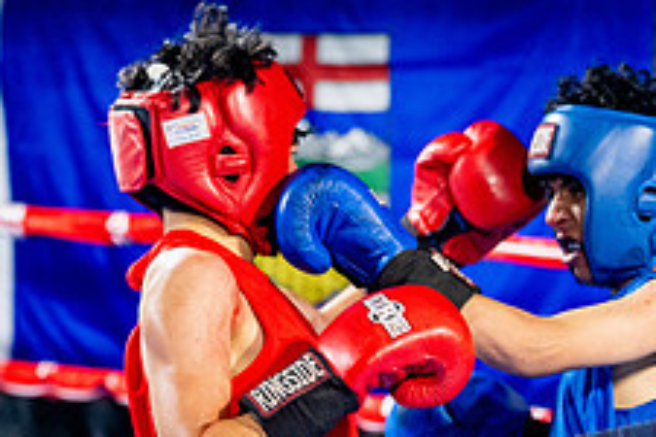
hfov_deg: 9.8
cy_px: 508
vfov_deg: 6.5
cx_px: 458
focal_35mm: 209
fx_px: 3808
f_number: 2
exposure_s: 1/800
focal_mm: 81
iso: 4000
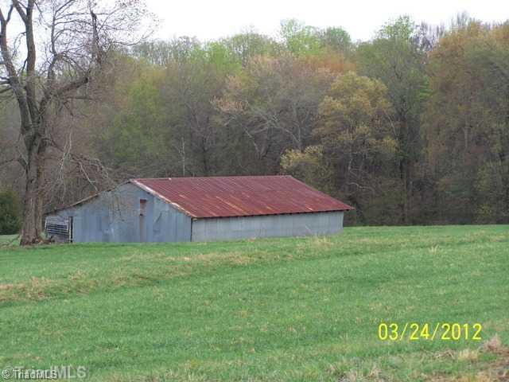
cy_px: 191
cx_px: 254
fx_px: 1720
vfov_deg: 12.7
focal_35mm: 117
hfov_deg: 16.8
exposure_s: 1/320
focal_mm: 19.4
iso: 80
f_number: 3.2
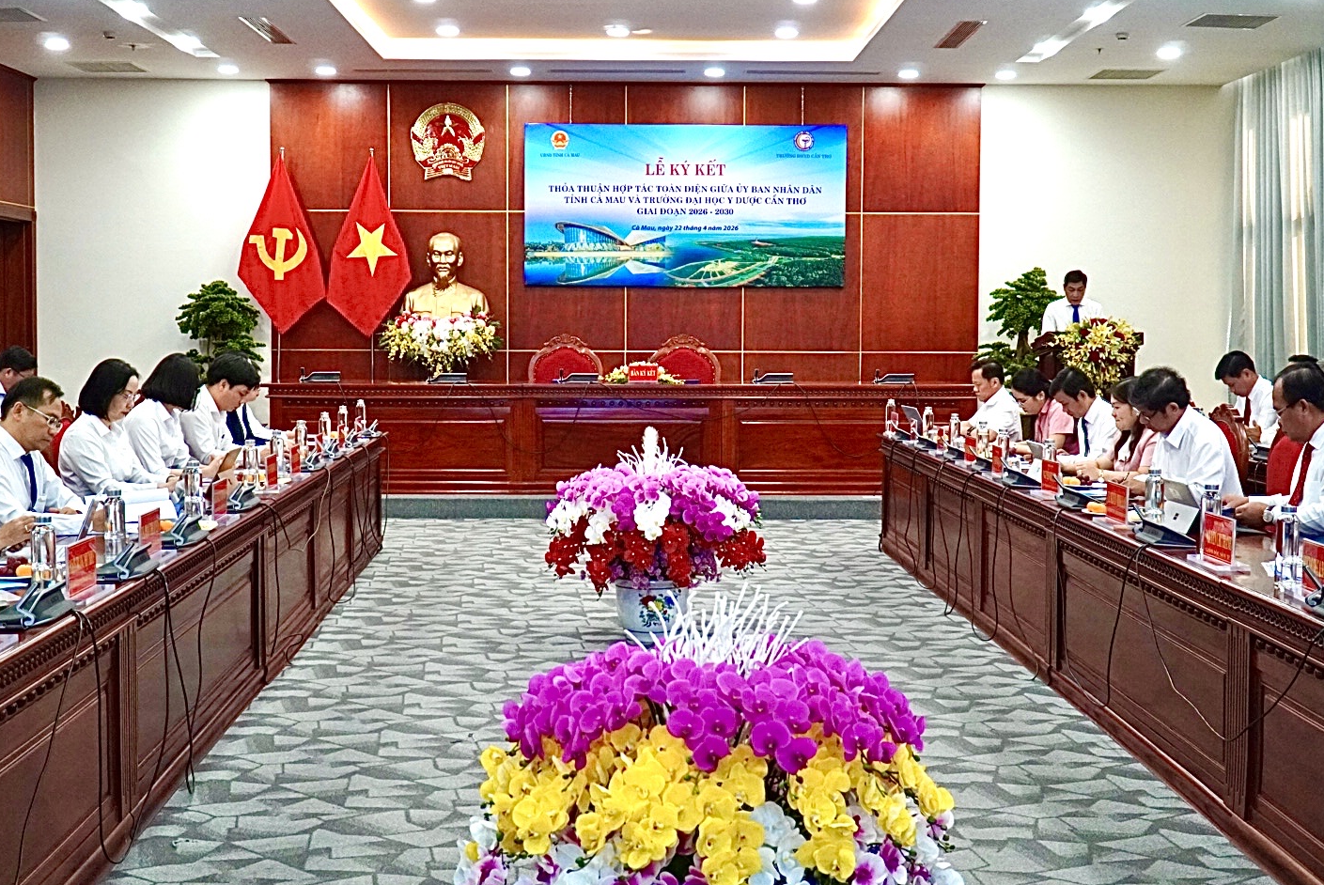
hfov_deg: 48.9
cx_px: 628
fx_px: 1457
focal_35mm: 40
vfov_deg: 33.8
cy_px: 420
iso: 2000
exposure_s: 1/160
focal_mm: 23
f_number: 4
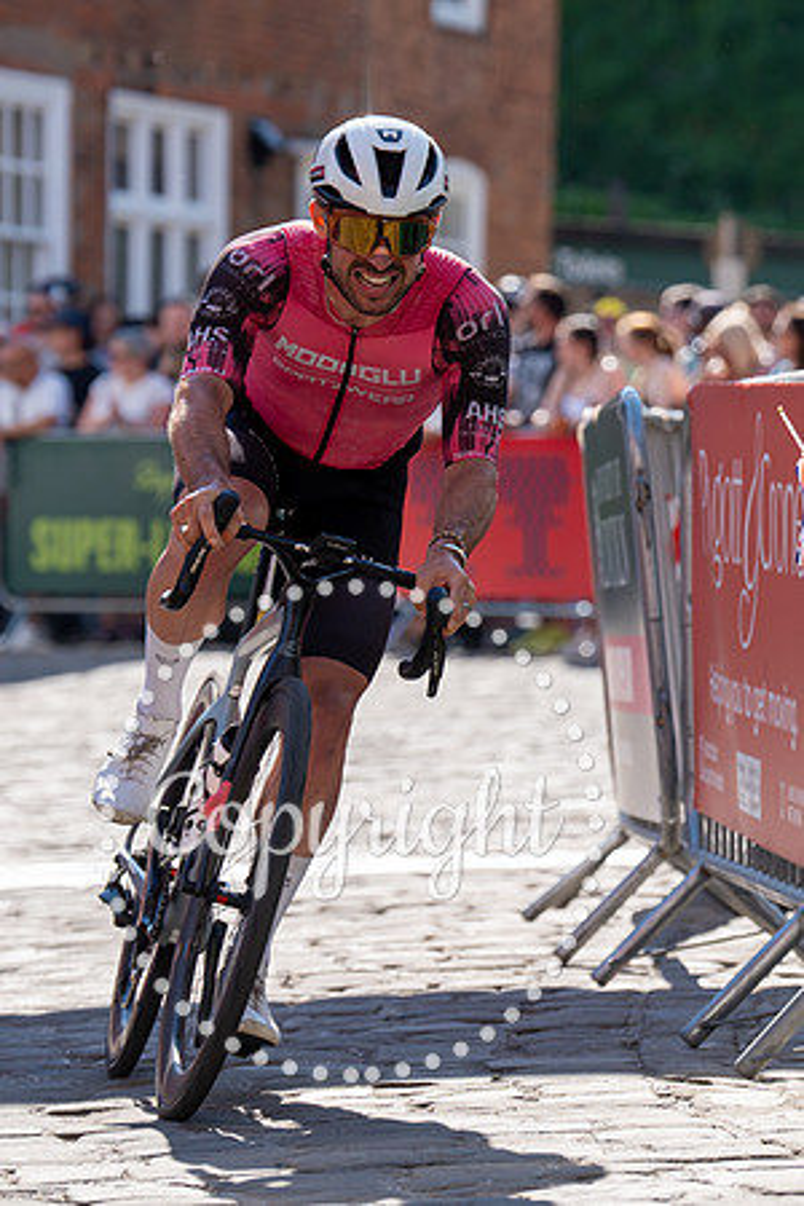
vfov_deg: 9.4
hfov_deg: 6.3
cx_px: 477
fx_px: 7329
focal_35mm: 219
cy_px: 485
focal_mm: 122
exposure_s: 1/1000
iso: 160
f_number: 3.5
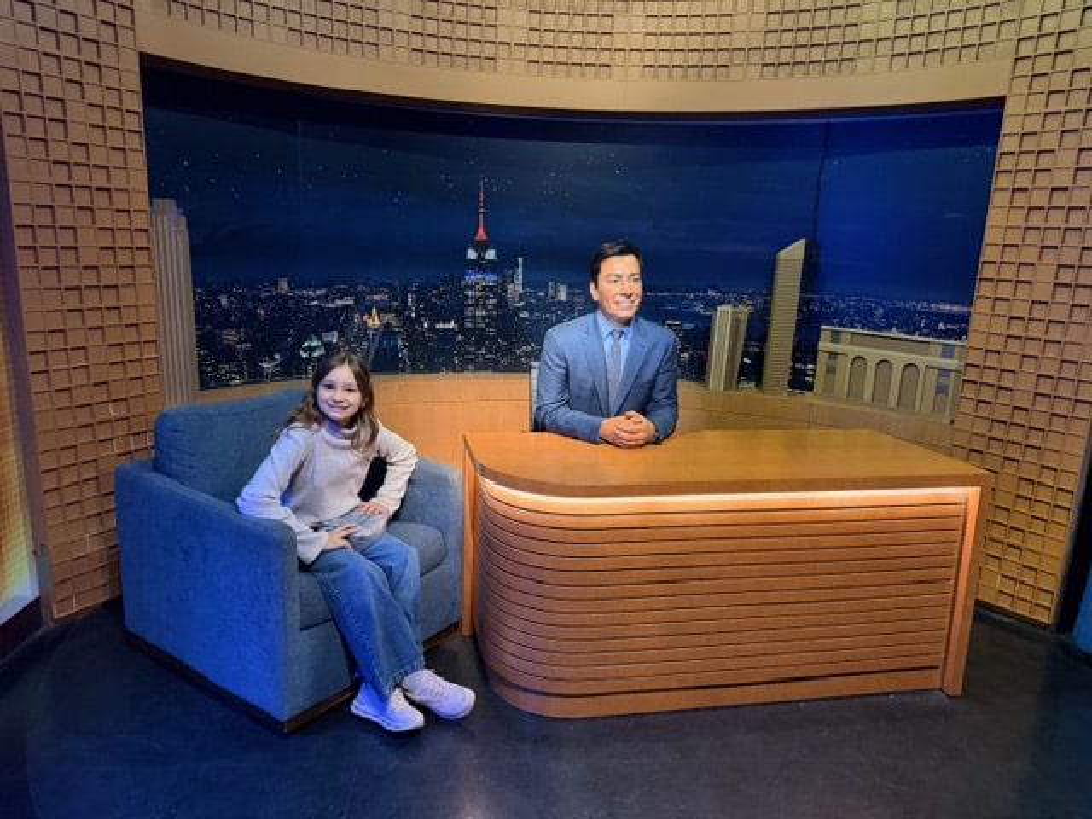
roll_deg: -1.3
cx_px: 546
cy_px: 410
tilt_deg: -12.4
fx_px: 757
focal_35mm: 24
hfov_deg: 71.6
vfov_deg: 56.8
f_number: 1.78
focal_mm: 6.76
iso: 800
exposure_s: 1/53
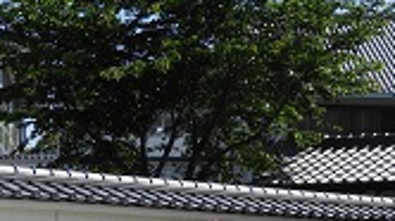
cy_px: 91
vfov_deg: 8.2
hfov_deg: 14.2
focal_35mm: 148
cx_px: 433
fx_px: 1549
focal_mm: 8.1
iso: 100
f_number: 4
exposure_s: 1/1000
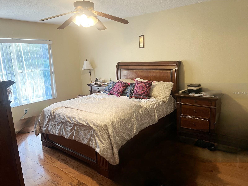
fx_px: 186
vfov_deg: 53.1
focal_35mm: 26
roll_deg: +2.4
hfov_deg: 67.3
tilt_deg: -11.0
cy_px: 93
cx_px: 124
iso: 250
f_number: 1.5
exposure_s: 1/60
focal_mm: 5.7
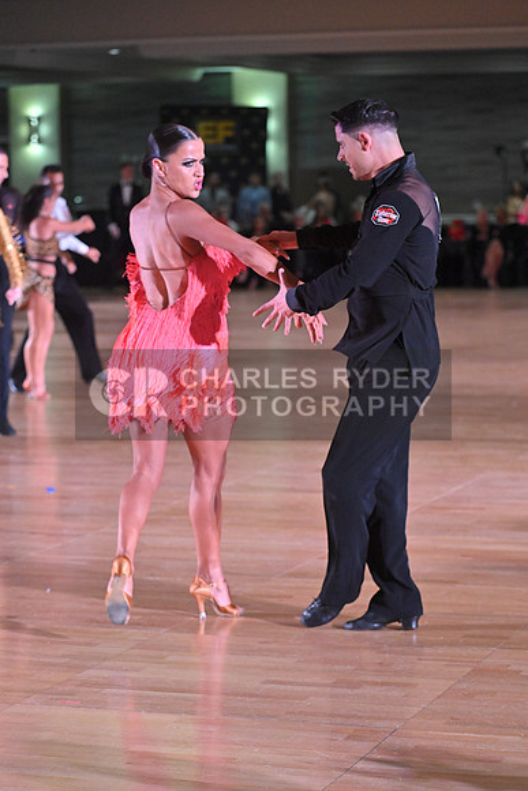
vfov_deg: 20.0
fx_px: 2242
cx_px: 264
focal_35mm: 102
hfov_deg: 13.4
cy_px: 396
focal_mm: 102
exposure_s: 1/400
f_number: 4
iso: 5000
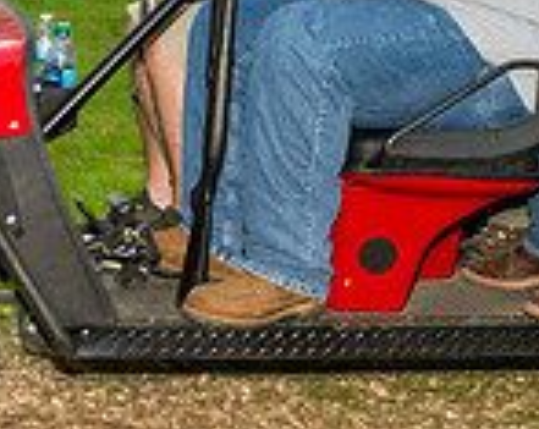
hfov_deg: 11.9
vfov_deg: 9.4
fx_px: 2595
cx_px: 275
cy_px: 95
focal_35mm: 163
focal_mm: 44
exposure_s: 1/100
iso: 640
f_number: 4.5
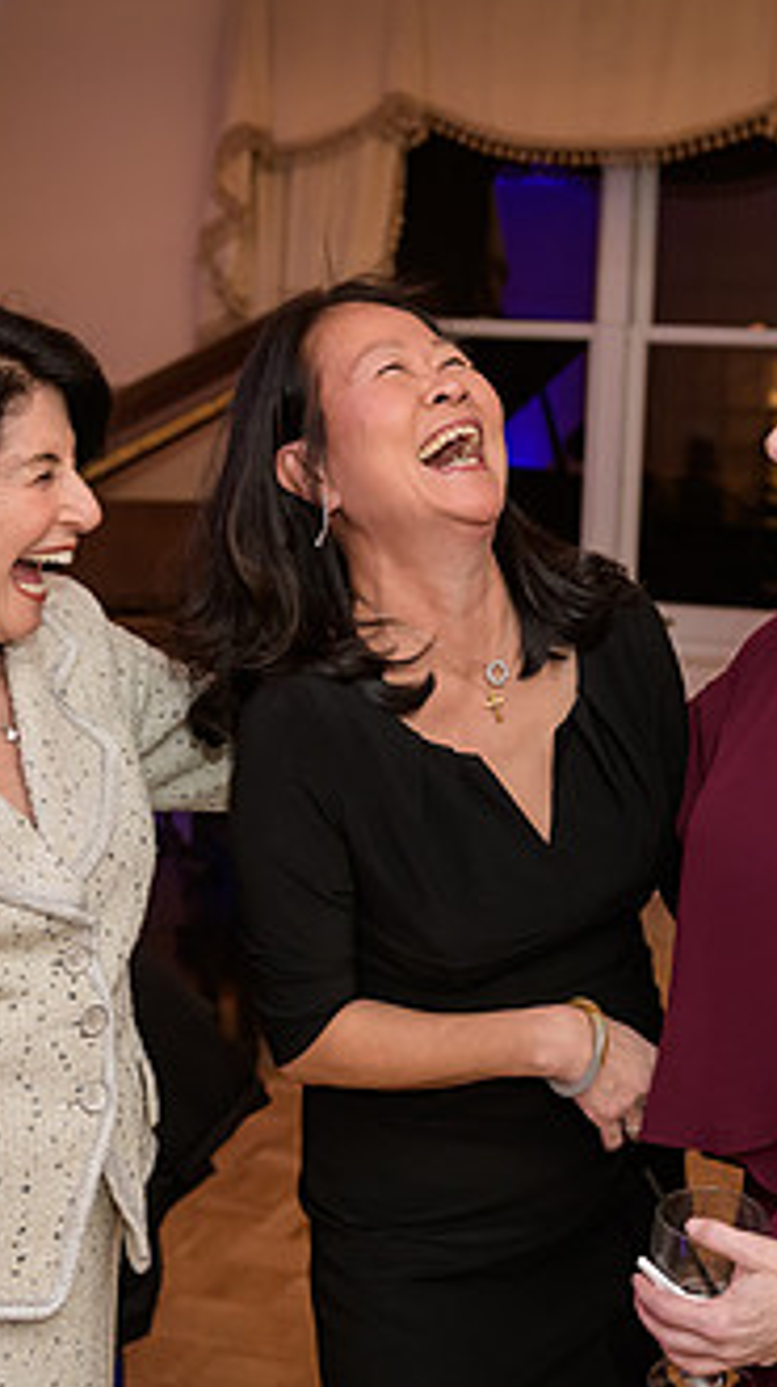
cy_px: 628
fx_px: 2167
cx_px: 487
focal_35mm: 59
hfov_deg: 20.3
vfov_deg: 35.4
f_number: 3.2
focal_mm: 32
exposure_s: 1/125
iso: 1250
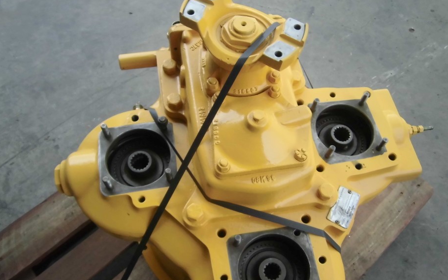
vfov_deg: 40.6
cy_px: 156
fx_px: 379
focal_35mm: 31
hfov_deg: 61.1
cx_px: 242
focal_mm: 4.7
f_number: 2.8
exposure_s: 1/60
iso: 400
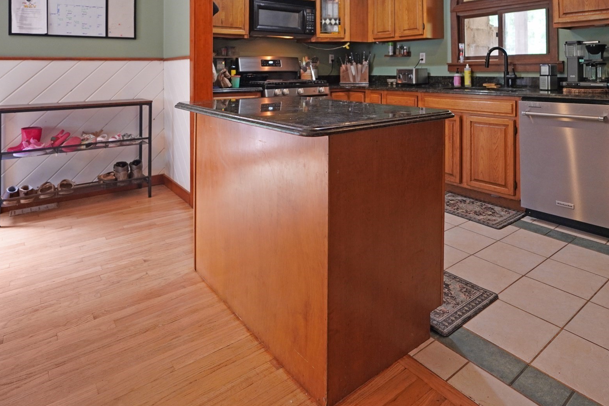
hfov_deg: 79.1
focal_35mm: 22
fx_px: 366
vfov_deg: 57.3
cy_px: 154
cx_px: 340
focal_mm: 11
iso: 400
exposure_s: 1/80
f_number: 1.8
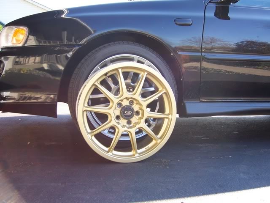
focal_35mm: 36
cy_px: 102
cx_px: 135
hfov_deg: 51.4
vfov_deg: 39.7
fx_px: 281
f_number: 3
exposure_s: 1/90
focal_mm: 6
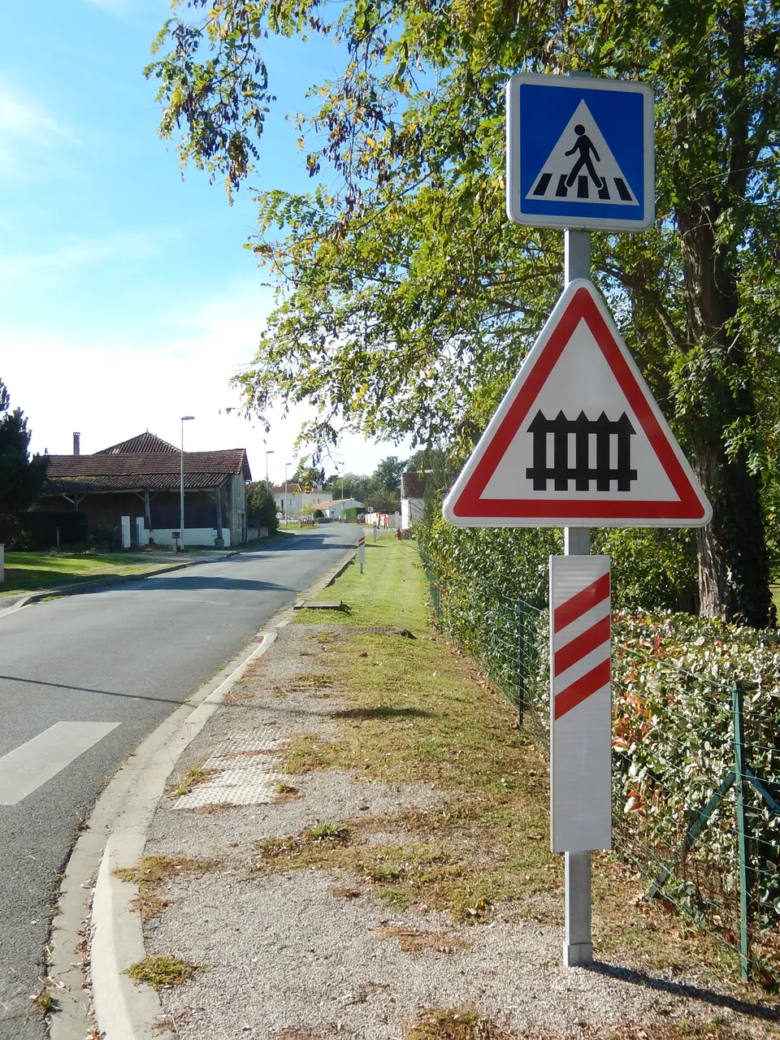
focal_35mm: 36
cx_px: 390
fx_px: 1082
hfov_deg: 39.7
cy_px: 520
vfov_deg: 51.4
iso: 125
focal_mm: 6.5
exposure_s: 1/640
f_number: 4
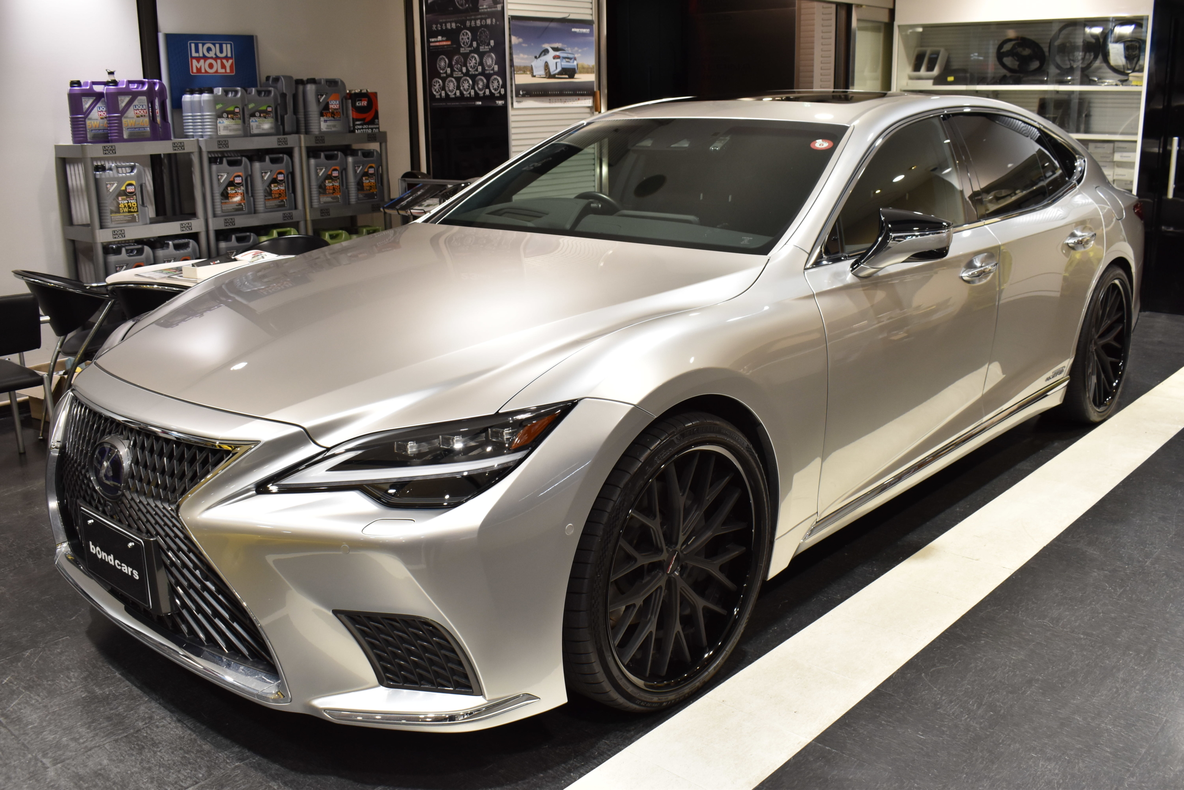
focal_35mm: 33
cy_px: 395
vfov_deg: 40.0
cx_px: 592
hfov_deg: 57.2
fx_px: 1085
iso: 720
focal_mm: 22
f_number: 8
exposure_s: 1/40
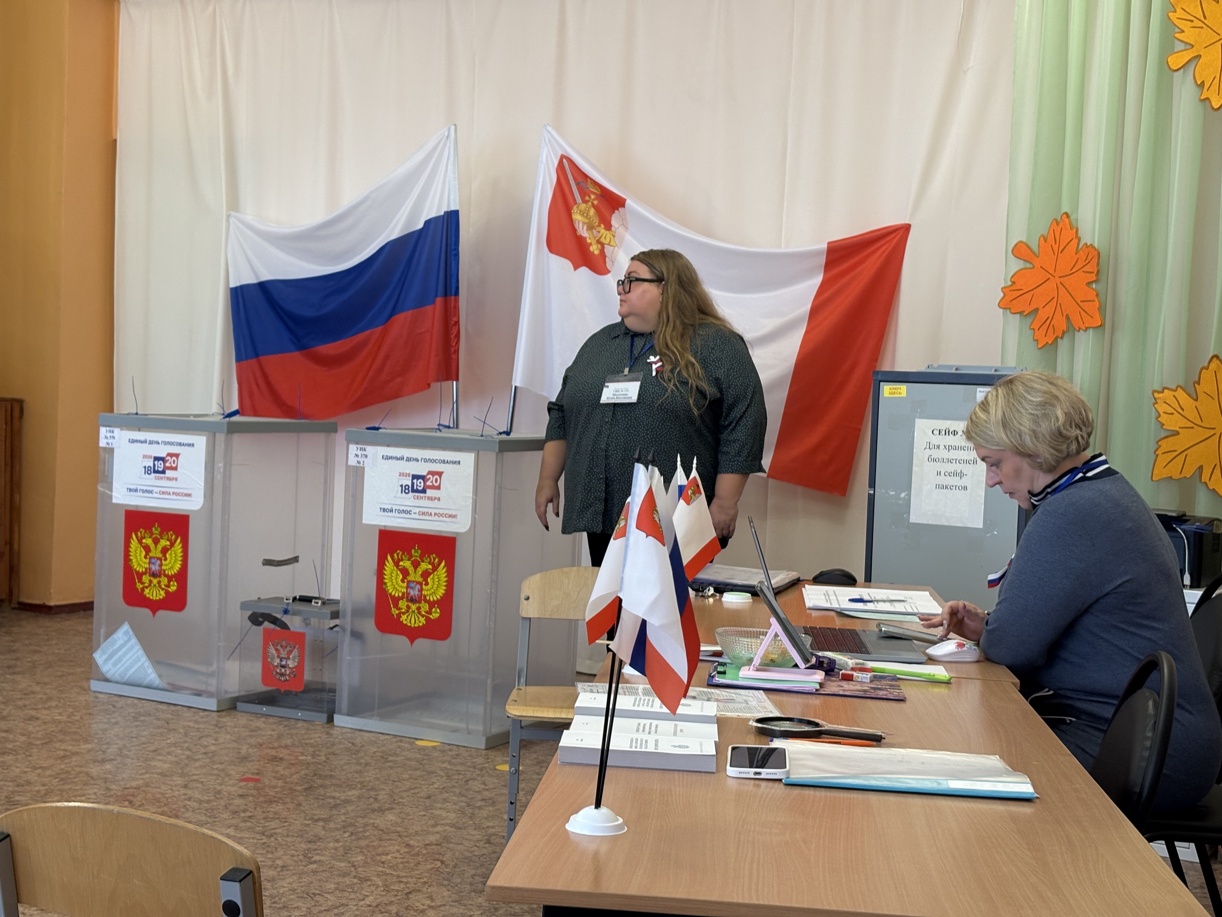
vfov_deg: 28.0
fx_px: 1836
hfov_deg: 36.8
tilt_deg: -3.1
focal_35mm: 52
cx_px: 611
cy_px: 458
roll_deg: -2.7
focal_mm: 5.96
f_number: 1.6
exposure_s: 1/50
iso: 100
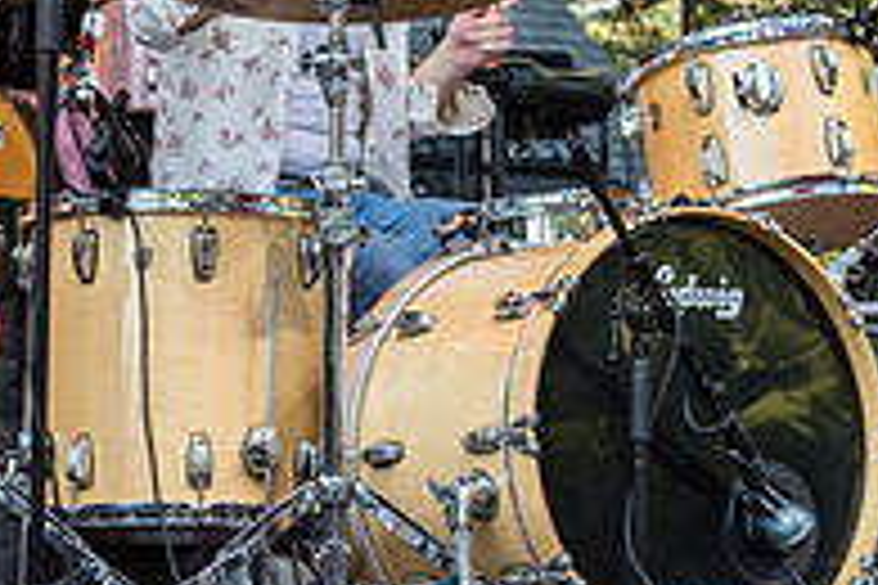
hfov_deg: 10.7
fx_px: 4658
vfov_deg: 7.2
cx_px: 714
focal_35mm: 191
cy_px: -35
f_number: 4.5
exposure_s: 1/1250
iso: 2000
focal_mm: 55
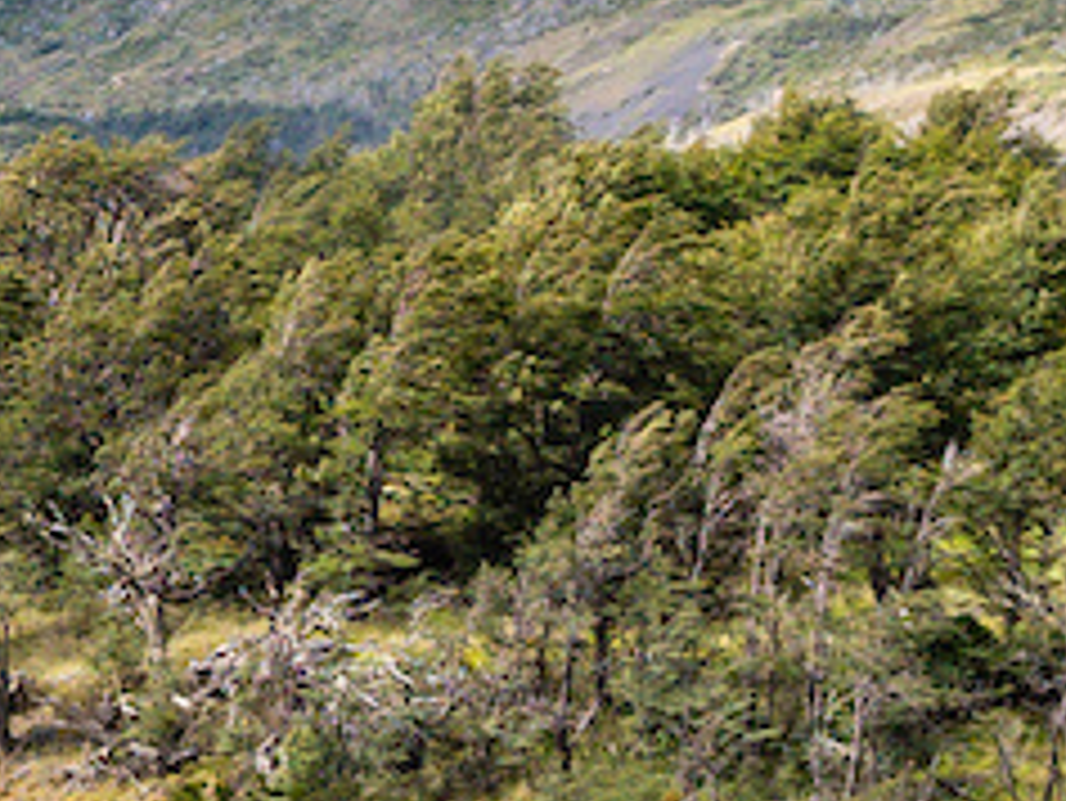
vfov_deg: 6.4
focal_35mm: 234
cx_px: -553
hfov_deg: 8.3
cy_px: 216
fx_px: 7210
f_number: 6.3
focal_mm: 20
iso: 200
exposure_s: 1/500
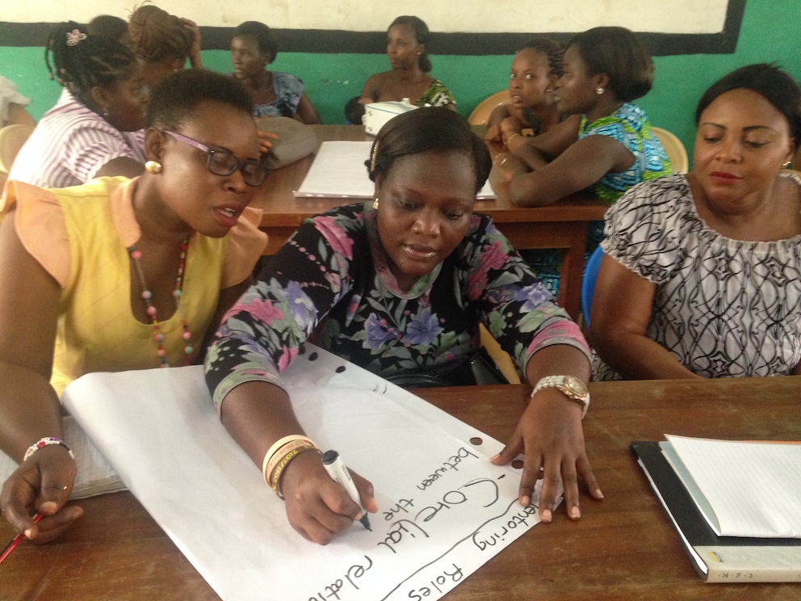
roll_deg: -0.8
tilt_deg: -26.6
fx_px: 764
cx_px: 400
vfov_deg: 42.9
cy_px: 300
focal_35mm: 33
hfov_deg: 55.4
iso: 320
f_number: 2.4
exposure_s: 1/20
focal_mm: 4.12
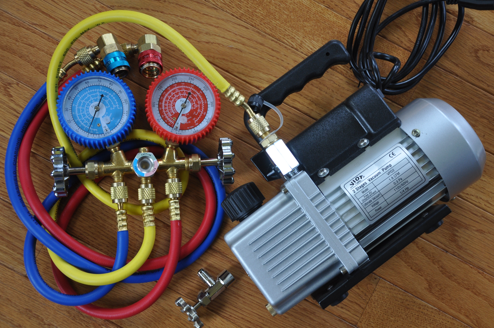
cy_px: 164
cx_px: 247
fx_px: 720
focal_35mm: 52
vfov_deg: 25.7
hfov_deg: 37.9
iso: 400
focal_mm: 35
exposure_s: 1/80
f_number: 4.5
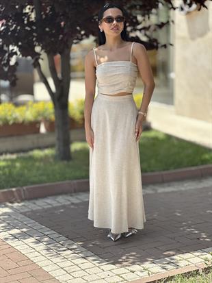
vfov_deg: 25.3
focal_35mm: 77
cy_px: 142
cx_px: 106
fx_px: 628
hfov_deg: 19.1
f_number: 2.8
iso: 32
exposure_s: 1/272
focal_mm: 9
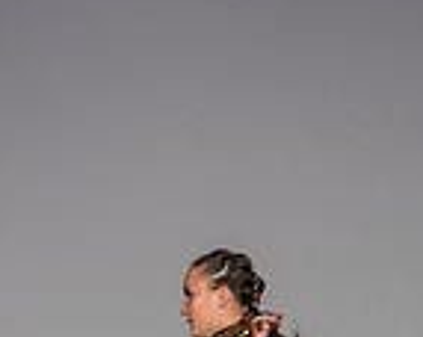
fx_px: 2850
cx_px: 293
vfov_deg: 6.6
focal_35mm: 228
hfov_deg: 8.5
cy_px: 627
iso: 400
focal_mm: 77
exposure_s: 1/500
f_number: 2.8
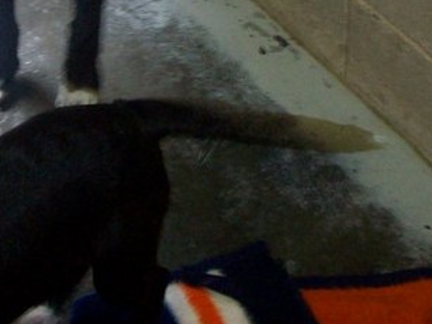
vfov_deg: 15.7
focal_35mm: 90
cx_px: 203
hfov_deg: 21.8
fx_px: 1123
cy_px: -78
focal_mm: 6
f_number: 2.7
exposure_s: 1/64
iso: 200
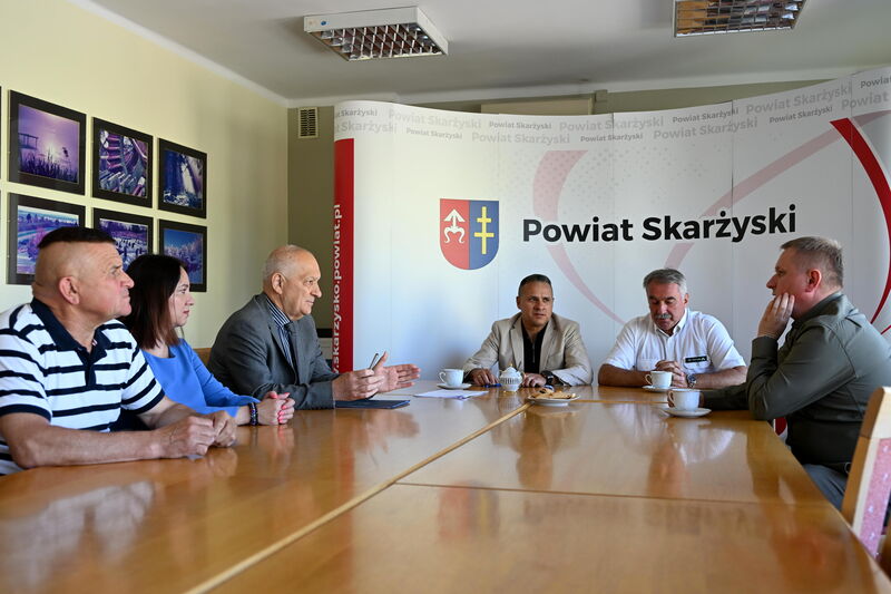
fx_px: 866
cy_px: 297
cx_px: 446
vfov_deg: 37.8
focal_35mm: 35
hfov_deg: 54.4
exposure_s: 1/125
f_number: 4
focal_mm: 35
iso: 400
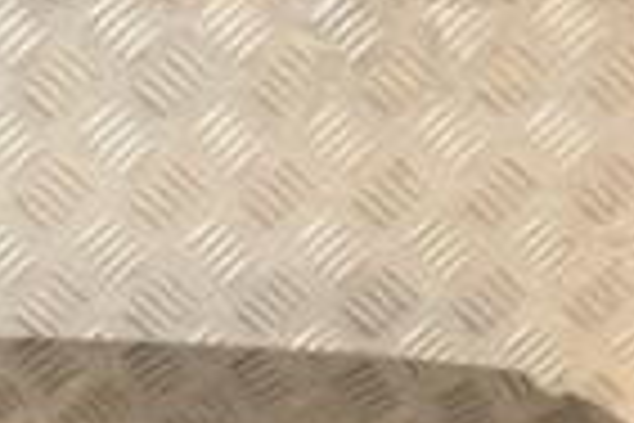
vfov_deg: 9.8
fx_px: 2465
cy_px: 81
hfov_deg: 13.6
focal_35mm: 140
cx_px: -391
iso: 800
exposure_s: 1/160
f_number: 5
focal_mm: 22
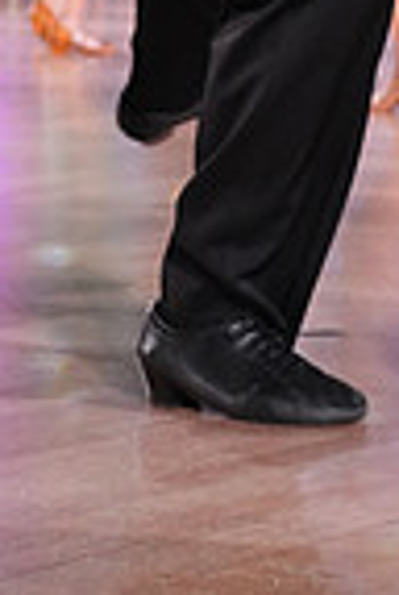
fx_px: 2879
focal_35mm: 174
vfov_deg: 11.2
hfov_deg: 7.8
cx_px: 559
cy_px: -383
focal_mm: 43
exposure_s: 1/400
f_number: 4
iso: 2500
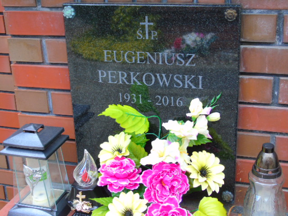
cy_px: 108
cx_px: 144
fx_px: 449
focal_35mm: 54
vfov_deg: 27.0
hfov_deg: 35.5
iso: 80
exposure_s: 1/40
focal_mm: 9.6
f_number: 4.3
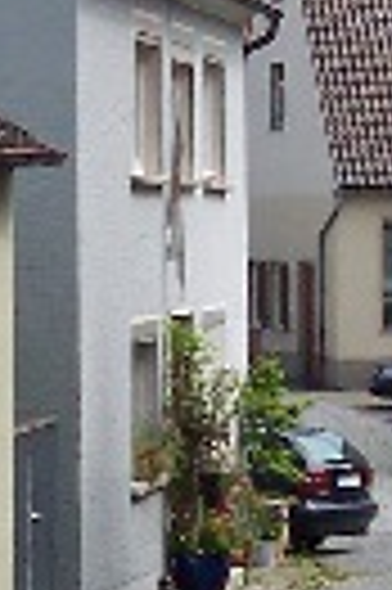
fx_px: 3946
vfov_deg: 8.5
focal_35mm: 241
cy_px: 9
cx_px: 27
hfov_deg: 5.7
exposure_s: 1/500
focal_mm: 8
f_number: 4.8
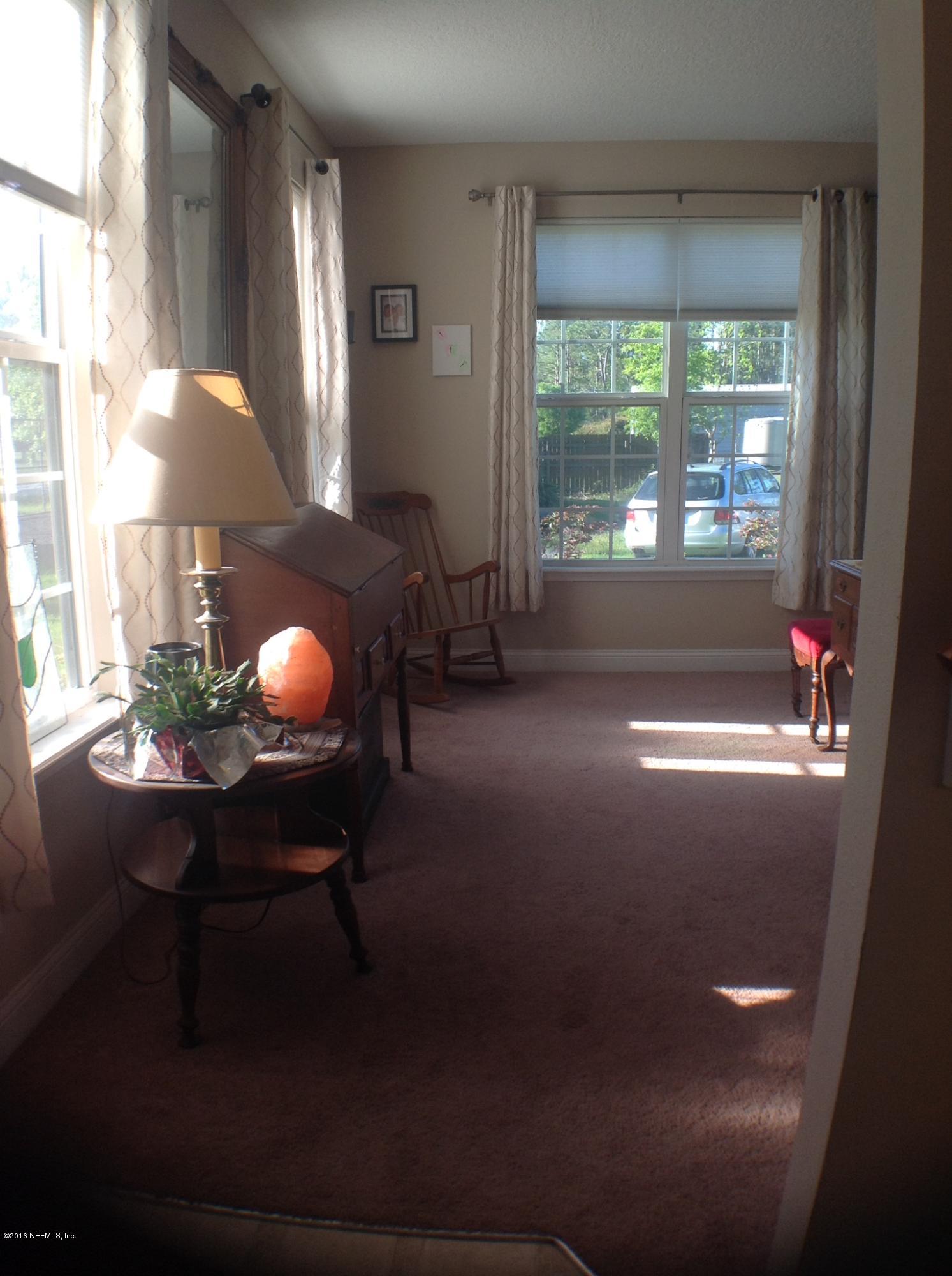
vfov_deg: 52.7
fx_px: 1287
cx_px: 476
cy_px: 638
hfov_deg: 40.6
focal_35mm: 35
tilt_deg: -4.3
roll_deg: +0.5
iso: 50
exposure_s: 1/124
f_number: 2.4
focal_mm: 4.28
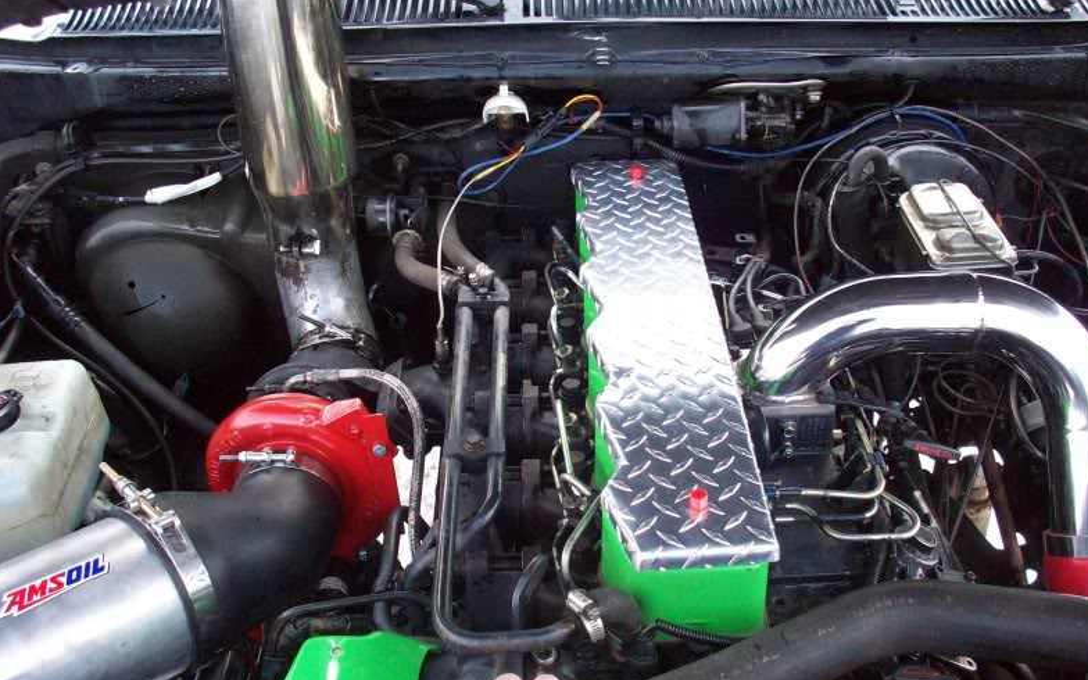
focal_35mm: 40
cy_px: 368
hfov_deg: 49.3
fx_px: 1186
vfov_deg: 32.0
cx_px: 552
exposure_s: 1/193
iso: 200
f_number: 2.8
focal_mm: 6.2
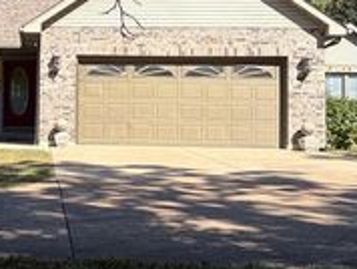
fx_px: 754
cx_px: 24
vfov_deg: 20.1
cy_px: 87
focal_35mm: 73
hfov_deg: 25.7
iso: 50
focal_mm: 5.96
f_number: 1.6
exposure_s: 1/1848
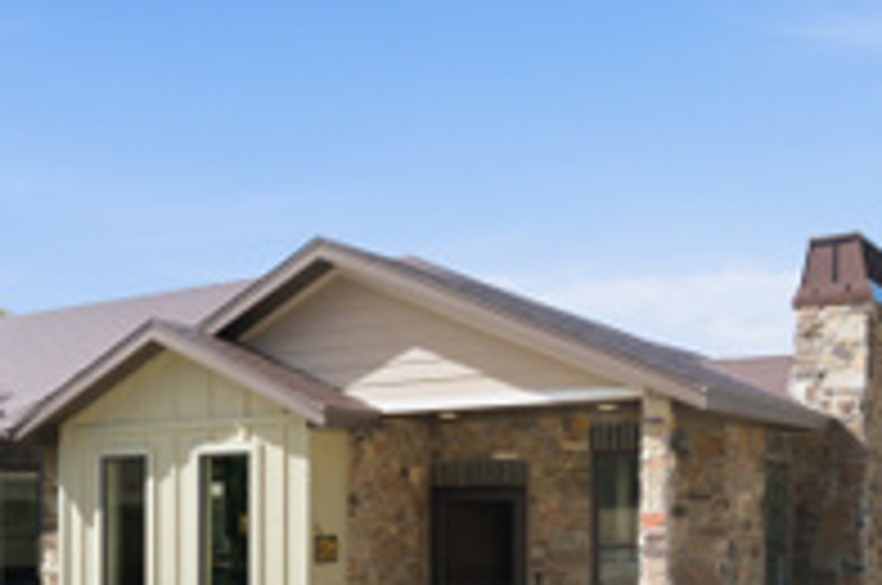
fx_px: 1199
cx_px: -14
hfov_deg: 36.1
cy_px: 544
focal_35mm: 49
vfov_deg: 26.4
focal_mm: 15
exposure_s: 1/1250
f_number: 7.1
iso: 360
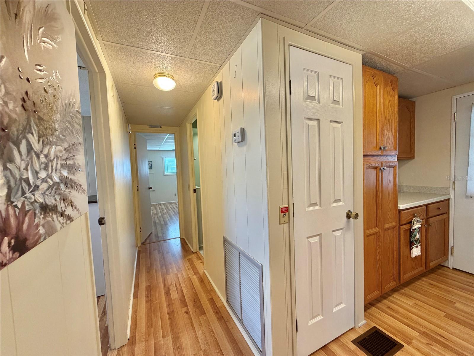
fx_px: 192
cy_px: 178
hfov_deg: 102.1
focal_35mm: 14
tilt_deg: -3.0
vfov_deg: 85.7
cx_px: 237
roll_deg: +2.4
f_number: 2.2
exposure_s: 1/120
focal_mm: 2.22
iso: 200
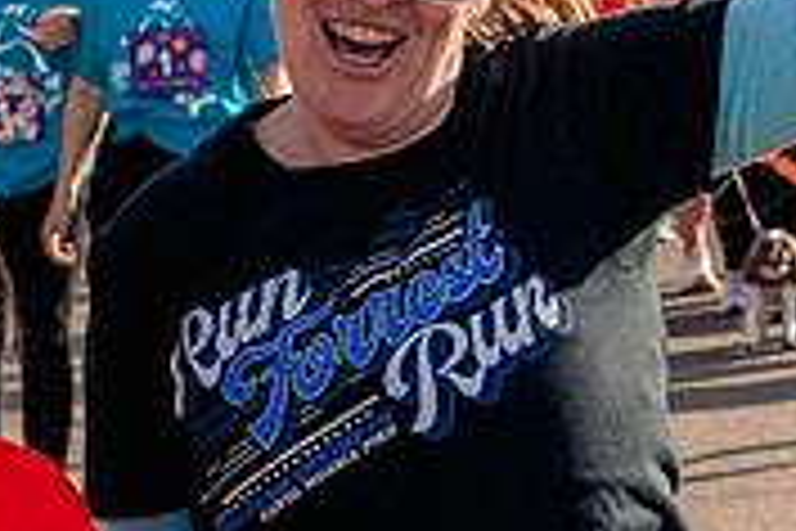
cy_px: -102
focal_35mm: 343
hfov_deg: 6.0
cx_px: 763
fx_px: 7584
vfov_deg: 4.0
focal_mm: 75
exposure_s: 1/1000
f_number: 10
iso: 800
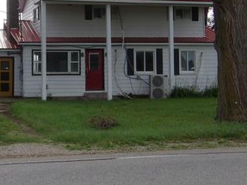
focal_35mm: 68
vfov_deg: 21.4
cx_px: 59
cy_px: 42
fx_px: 485
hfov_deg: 28.1
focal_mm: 7
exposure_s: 1/539
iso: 100
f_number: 3.7
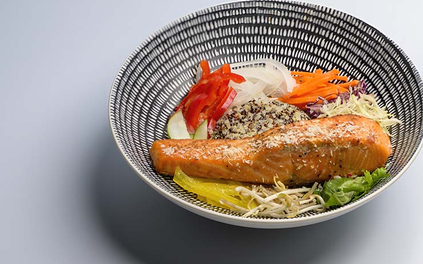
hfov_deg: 18.6
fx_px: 1291
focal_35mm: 112
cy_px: 149
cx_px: 196
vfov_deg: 11.7
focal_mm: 85
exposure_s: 1/200
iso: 80
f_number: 8.5
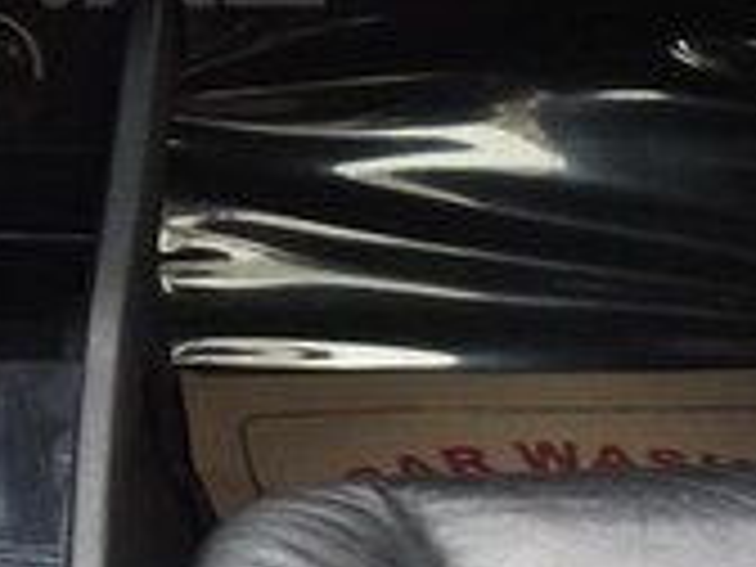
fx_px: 2490
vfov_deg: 12.8
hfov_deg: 16.6
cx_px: -135
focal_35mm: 114
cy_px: -61
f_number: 2.2
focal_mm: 4.15
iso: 32
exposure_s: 1/50
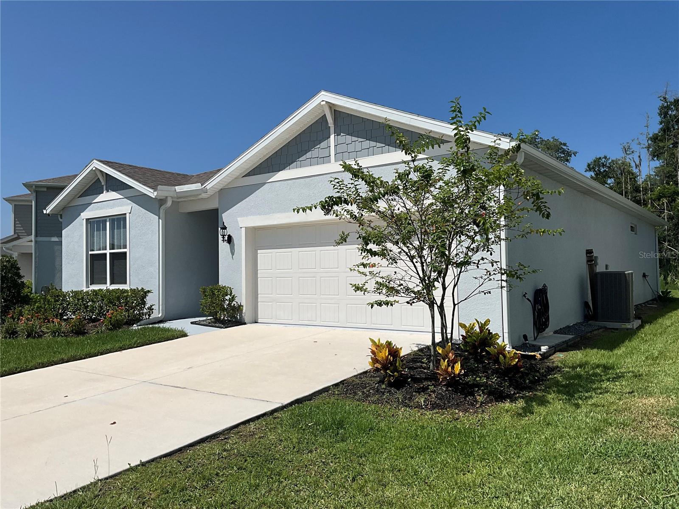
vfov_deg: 48.2
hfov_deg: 61.7
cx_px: 340
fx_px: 569
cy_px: 254
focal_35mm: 29
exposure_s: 1/4065
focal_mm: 3
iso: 25
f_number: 1.8
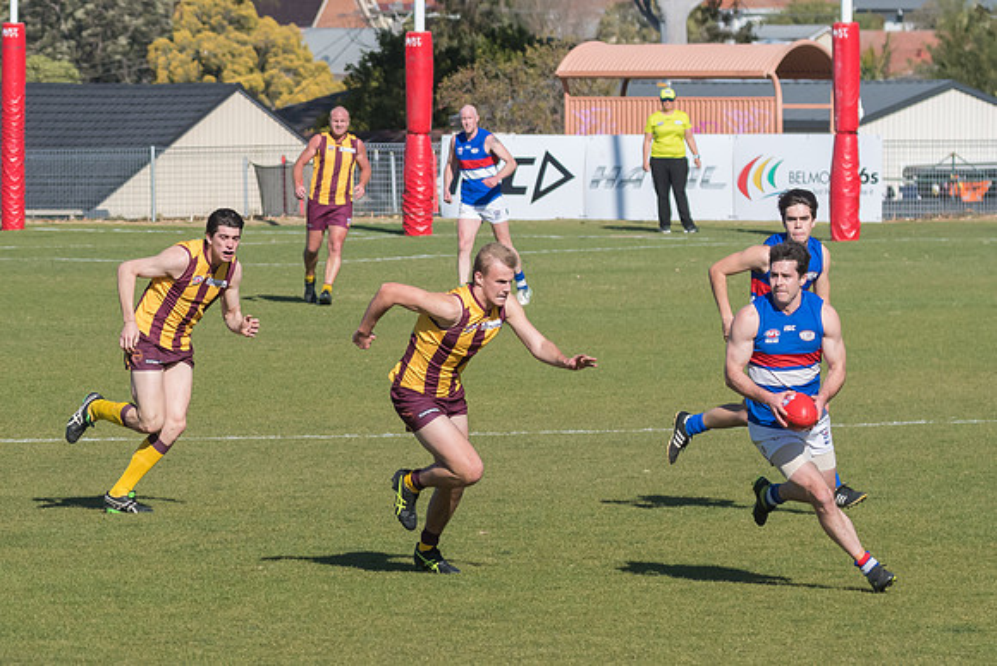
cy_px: 351
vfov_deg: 3.7
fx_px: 10225
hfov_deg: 5.6
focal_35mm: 369
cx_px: 263
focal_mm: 160
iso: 800
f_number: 8
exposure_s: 1/4000
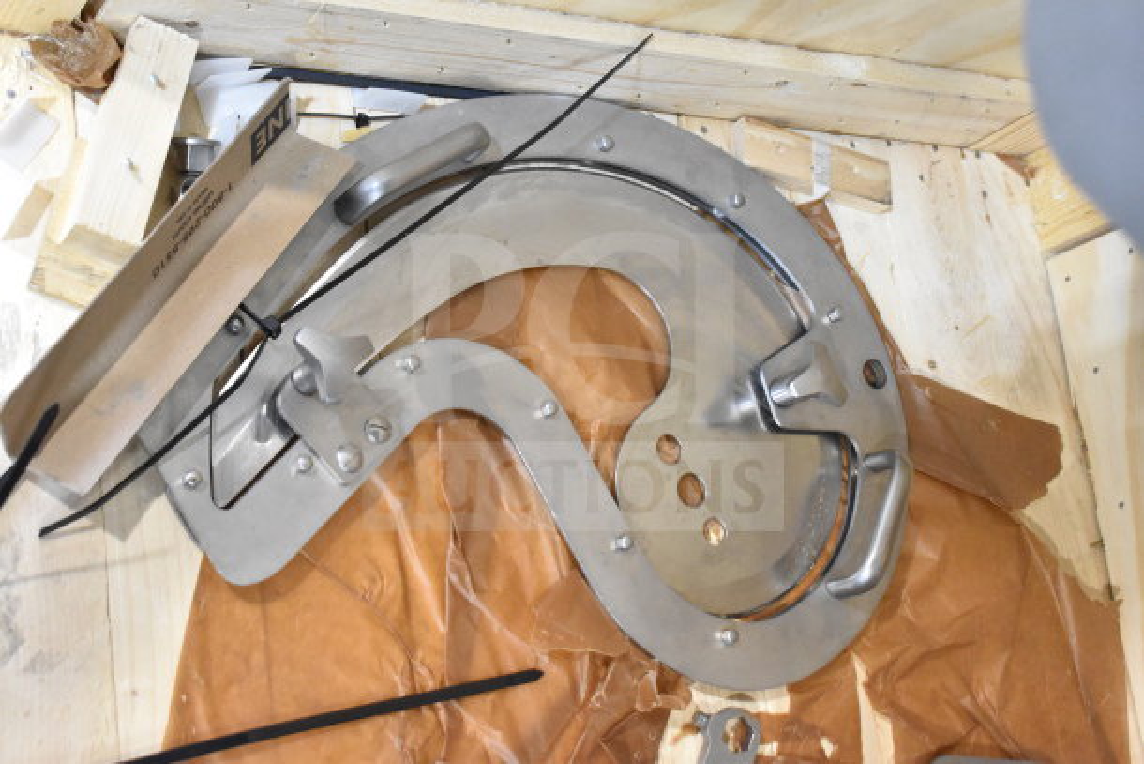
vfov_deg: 23.8
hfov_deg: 35.0
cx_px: 572
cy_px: 382
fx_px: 1812
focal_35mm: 57
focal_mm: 38
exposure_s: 1/125
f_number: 5.6
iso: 6400
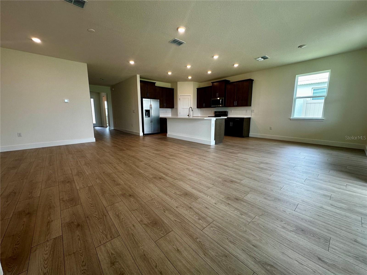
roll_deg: -0.2
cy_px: 138
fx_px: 148
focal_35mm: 14
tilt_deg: -8.6
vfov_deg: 85.7
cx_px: 184
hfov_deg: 102.1
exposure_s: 1/120
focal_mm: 2.22
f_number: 2.2
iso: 125
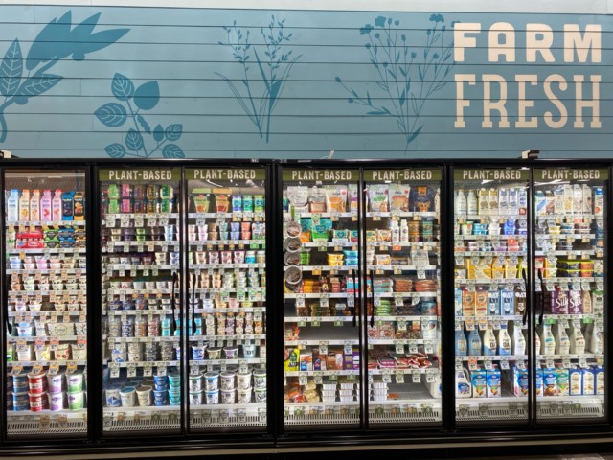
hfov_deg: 67.3
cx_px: 306
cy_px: 230
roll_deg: +0.4
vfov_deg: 53.1
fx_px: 460
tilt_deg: -1.1
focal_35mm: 26
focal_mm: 4.25
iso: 50
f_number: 1.8
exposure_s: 1/120
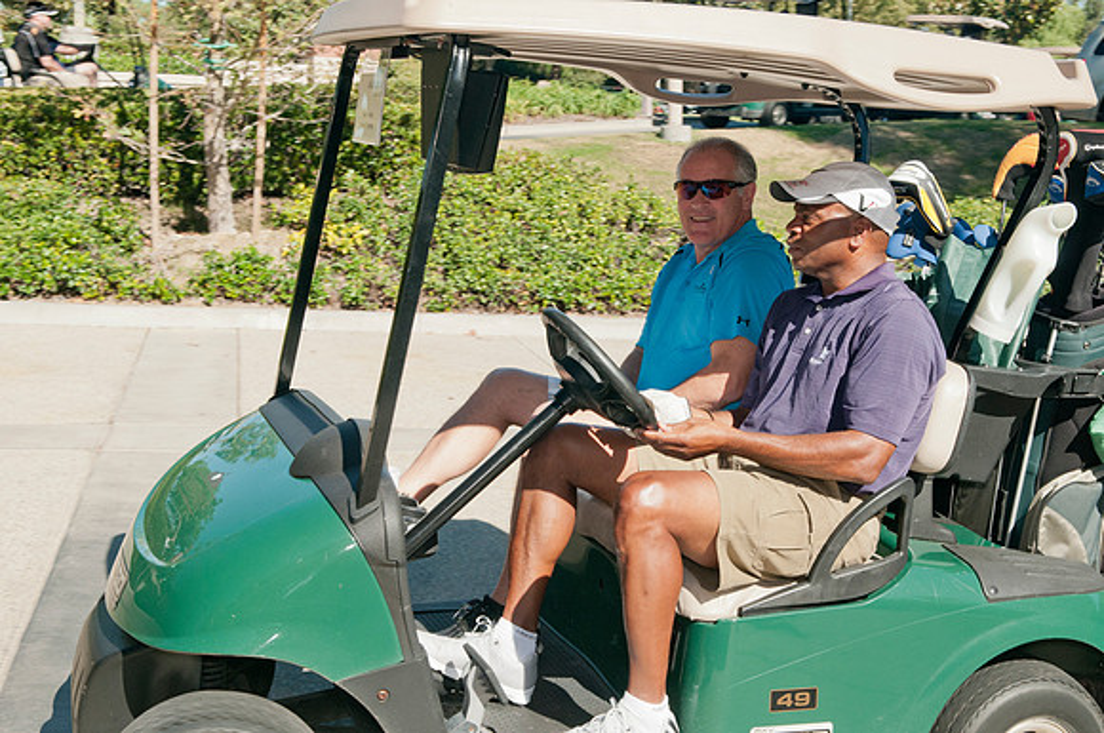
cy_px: 366
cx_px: 552
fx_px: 1470
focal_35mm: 48
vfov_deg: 28.0
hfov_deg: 41.2
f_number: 9
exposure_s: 1/200
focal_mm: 32
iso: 400
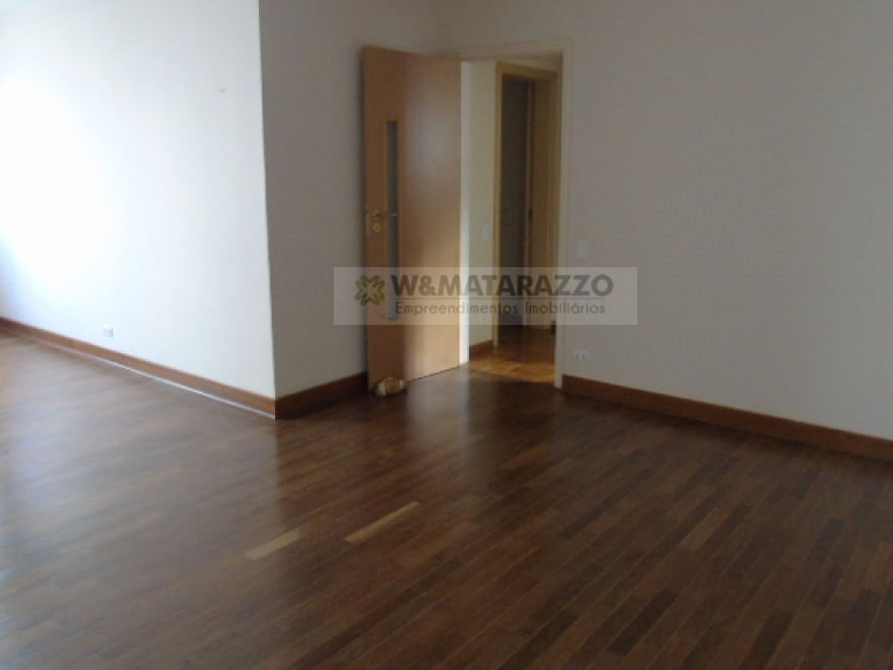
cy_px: 297
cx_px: 485
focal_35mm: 29
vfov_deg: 48.1
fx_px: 748
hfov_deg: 61.6
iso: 500
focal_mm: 4.4
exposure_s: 1/30
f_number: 3.4
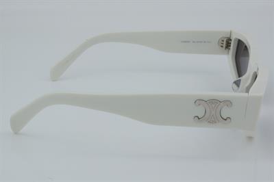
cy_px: 91
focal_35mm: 82
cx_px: 137
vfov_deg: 16.5
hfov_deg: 24.6
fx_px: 627
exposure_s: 1/4
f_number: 32
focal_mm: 55
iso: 100
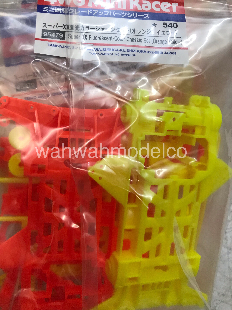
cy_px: 146
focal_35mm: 32
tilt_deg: -72.5
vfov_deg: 56.8
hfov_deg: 44.1
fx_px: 286
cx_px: 106
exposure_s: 1/33
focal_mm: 3.99
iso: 40
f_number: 1.8
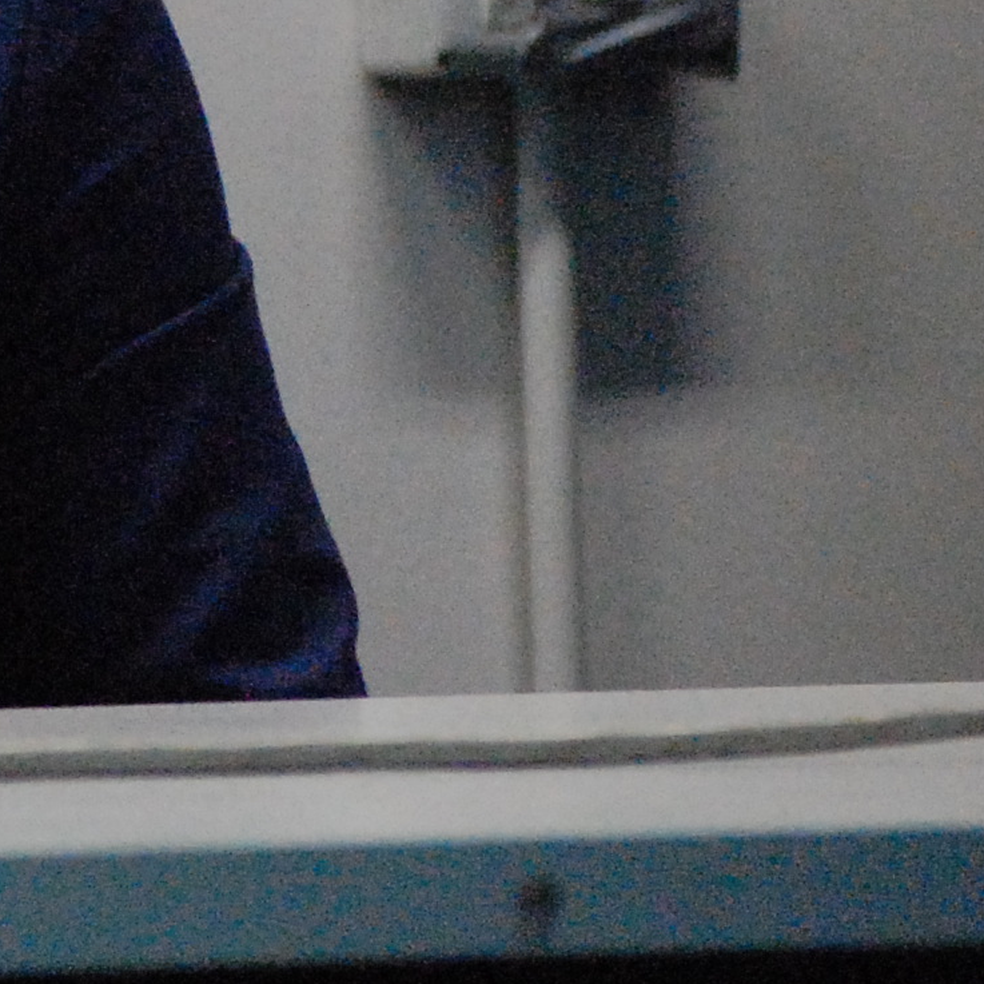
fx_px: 19393
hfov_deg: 2.9
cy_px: -303
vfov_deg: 2.9
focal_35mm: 603
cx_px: -605
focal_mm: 116
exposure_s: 1/125
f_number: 4.8
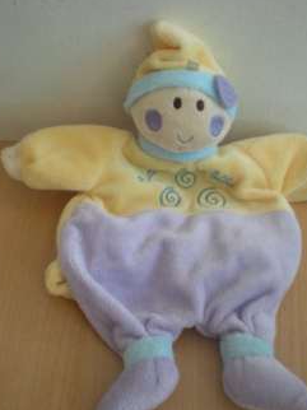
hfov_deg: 31.5
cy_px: 192
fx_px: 545
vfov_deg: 41.2
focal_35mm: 46
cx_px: 166
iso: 200
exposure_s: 1/45.6
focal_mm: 6.3
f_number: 3.1
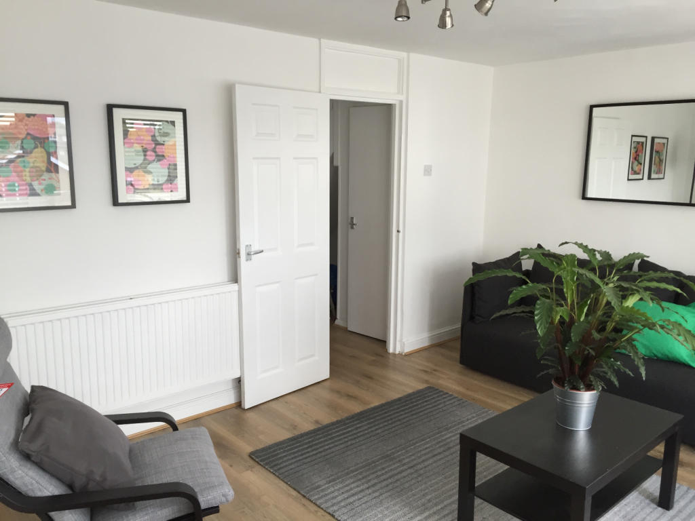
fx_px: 582
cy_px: 260
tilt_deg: -9.5
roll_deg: -0.2
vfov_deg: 48.2
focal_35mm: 29
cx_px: 348
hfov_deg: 61.7
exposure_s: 1/30
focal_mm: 4.15
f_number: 2.2
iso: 32
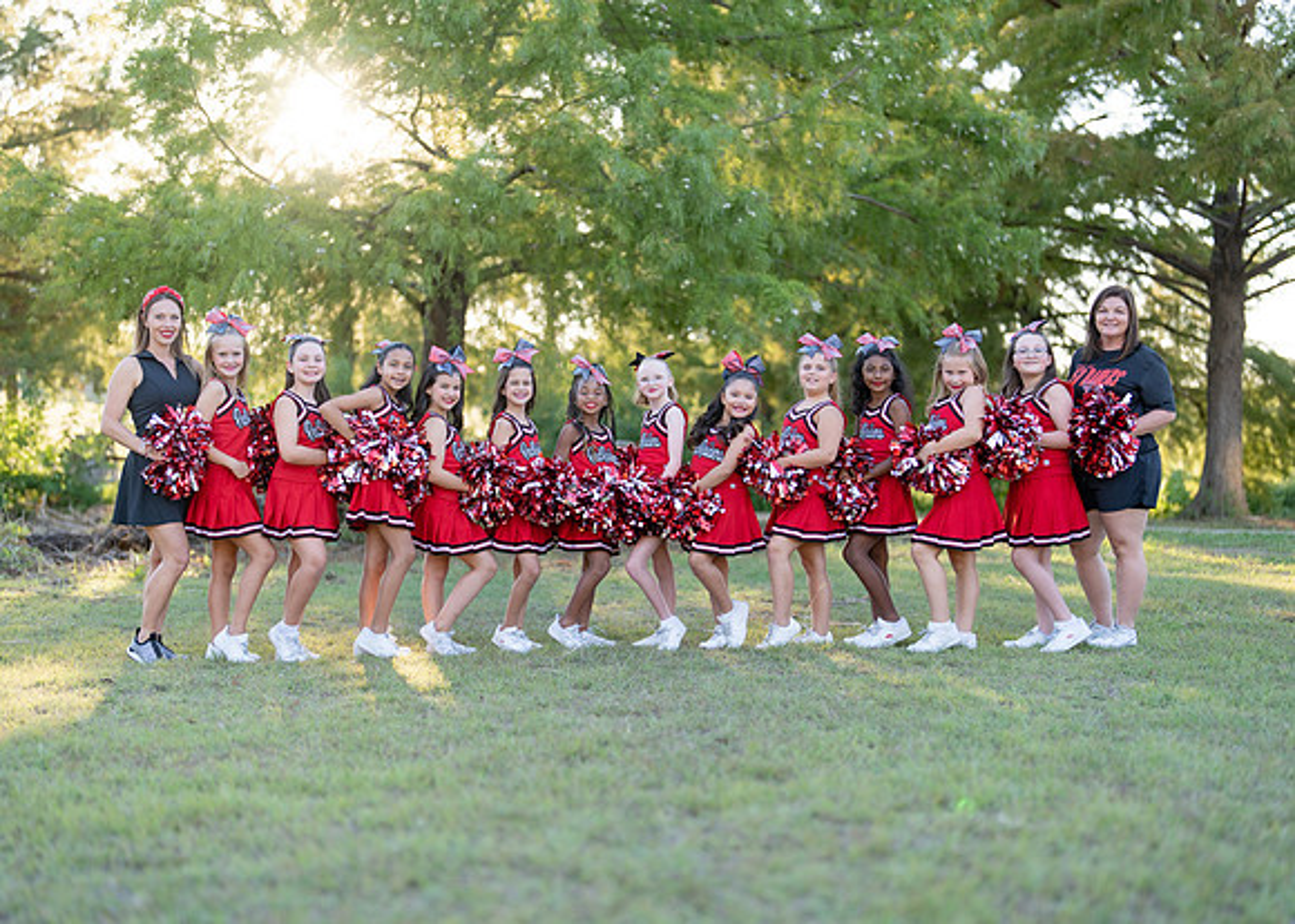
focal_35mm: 53
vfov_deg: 26.6
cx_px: 648
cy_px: 462
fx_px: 1954
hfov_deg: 36.7
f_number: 1.2
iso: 100
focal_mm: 50
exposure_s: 1/640
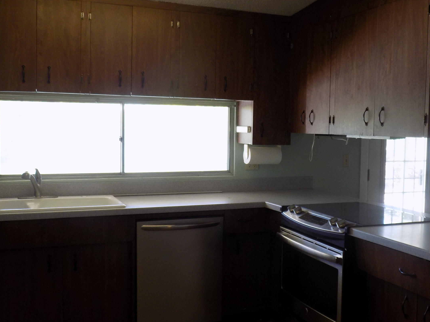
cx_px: 255
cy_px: 162
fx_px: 522
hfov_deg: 44.6
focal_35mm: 42
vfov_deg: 34.3
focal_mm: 5.3
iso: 125
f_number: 3.3
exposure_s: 1/30
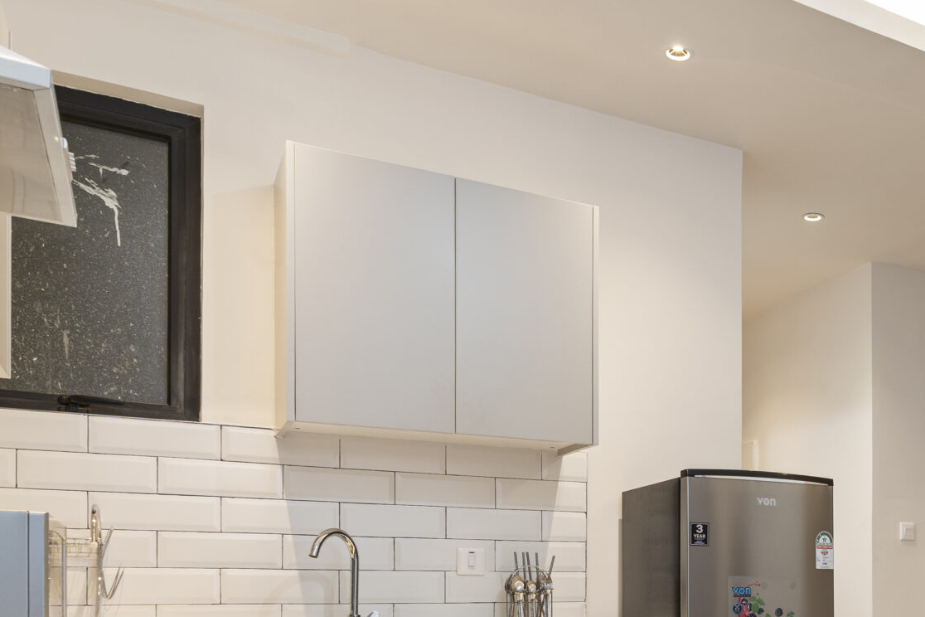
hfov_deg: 45.1
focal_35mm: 39
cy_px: 611
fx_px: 1002
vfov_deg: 31.7
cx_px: 827
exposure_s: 1/3
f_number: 6.3
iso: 200
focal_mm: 17
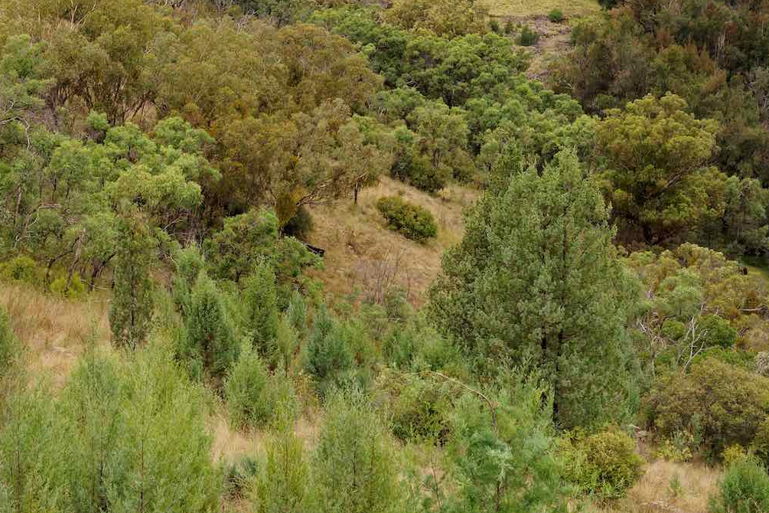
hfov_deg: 25.3
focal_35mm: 79
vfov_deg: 17.1
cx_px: 180
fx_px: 1687
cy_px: 62
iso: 1600
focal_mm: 31
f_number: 5.6
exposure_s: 1/2000
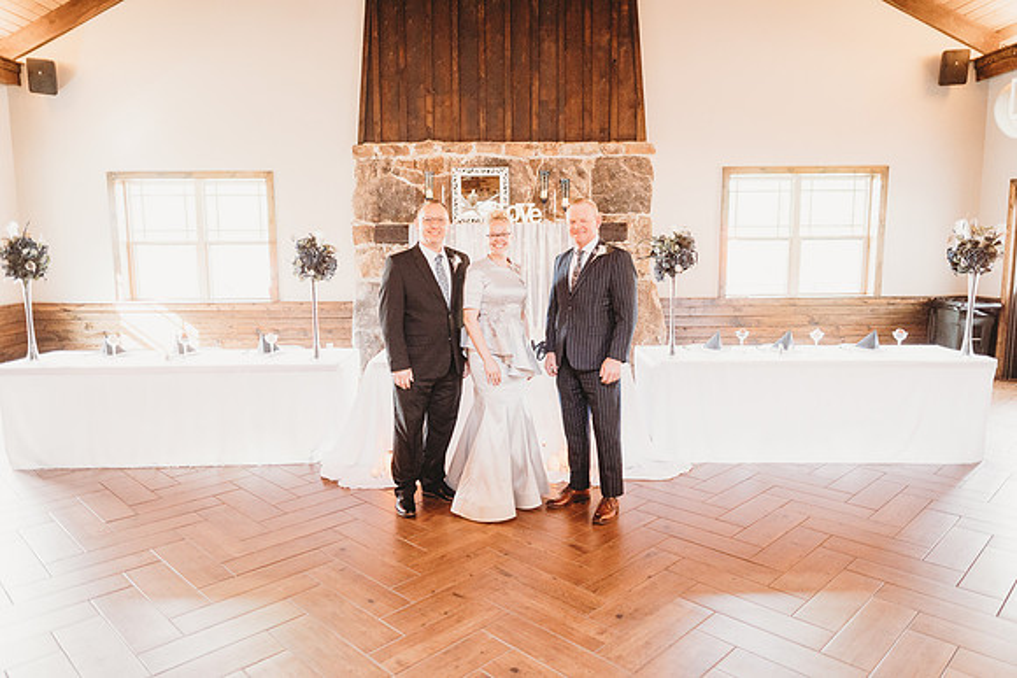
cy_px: 339
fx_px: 678
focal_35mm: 24
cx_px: 508
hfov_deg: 73.7
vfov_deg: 53.2
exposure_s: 1/125
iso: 1250
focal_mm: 24
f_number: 2.5
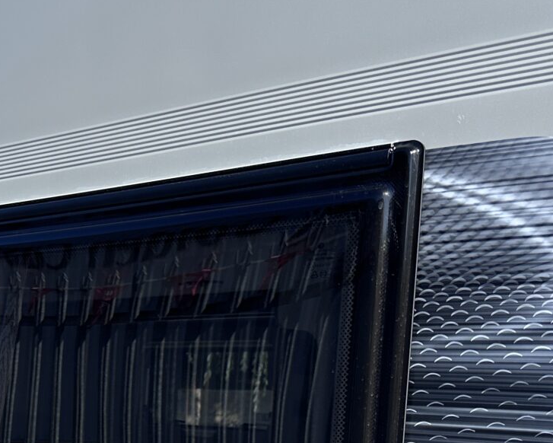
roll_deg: -2.5
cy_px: 483
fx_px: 1080
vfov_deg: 21.9
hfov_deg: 27.7
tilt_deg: -2.7
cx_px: 56
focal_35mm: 66
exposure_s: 1/2967
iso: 80
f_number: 1.78
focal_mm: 6.86
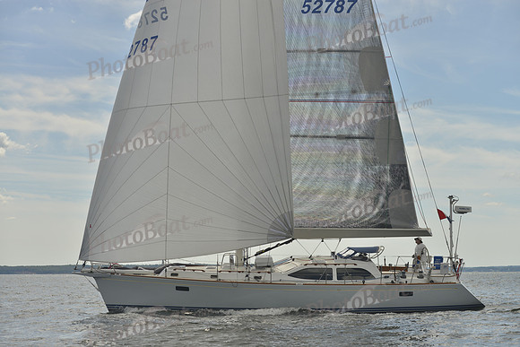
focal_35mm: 70
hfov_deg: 28.8
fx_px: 1011
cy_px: 174
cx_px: 260
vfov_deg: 19.5
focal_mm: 70
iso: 200
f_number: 6.3
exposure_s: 1/640
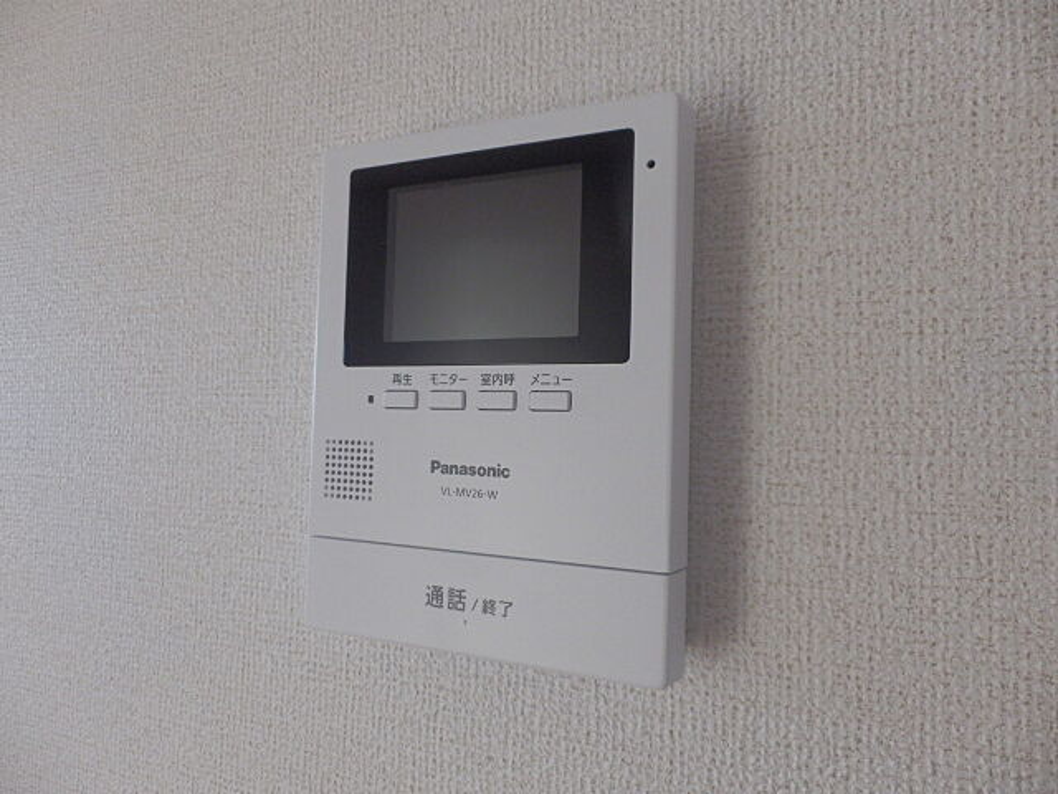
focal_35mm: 24
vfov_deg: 56.8
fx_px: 734
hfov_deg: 71.6
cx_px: 529
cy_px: 397
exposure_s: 1/30
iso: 250
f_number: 3
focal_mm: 4.2
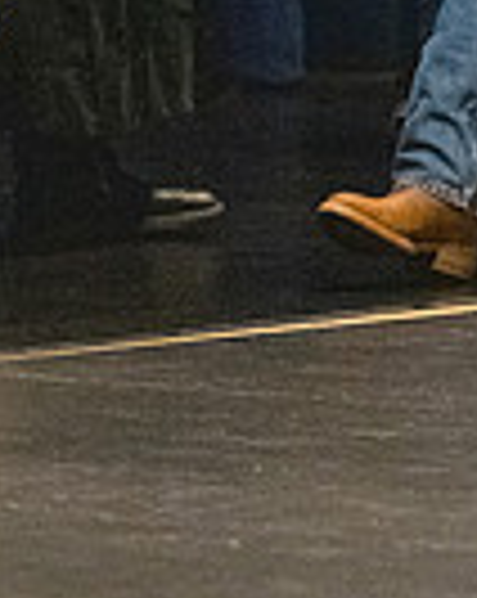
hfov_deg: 2.4
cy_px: -405
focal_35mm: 642
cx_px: 259
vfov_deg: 3.0
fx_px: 11355
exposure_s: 1/400
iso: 10000
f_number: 3.2
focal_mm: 135
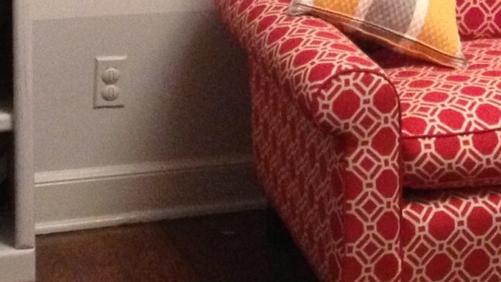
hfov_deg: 14.3
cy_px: -118
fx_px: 1992
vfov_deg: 8.0
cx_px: 359
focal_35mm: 150
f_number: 2.4
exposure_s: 1/20
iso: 400
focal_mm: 4.28
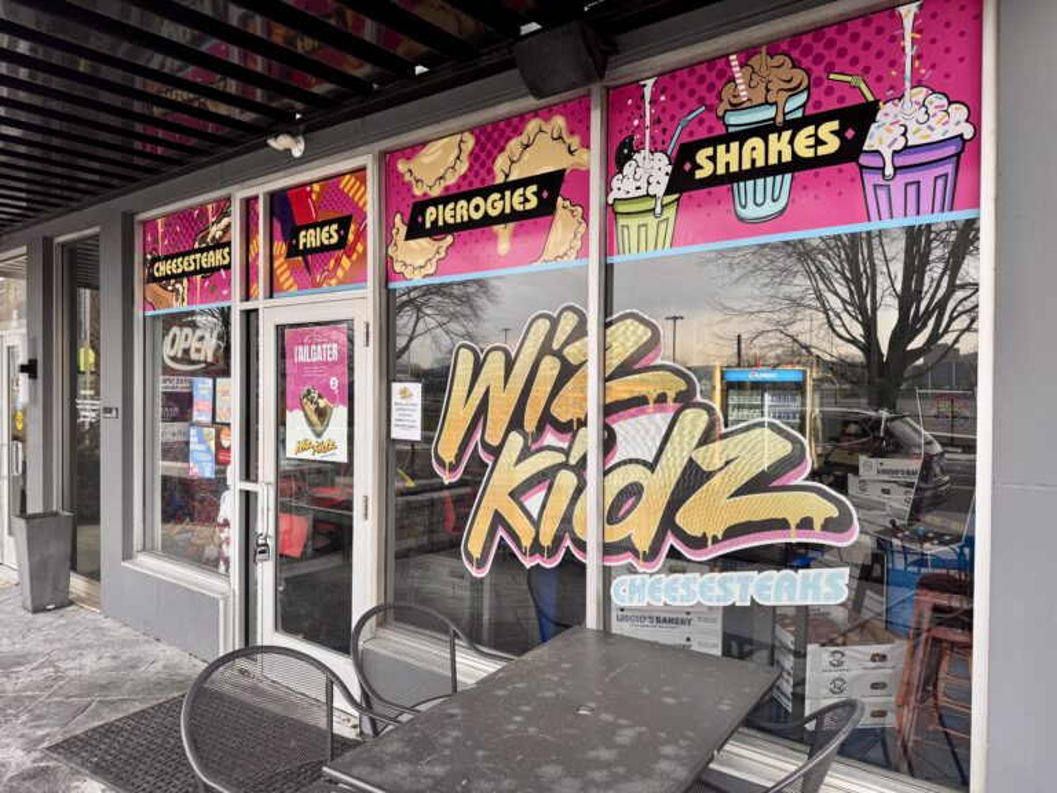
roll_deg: -0.5
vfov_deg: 56.8
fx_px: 733
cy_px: 396
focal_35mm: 24
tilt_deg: -1.4
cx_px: 528
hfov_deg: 71.6
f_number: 1.78
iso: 125
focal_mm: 6.76
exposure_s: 1/121
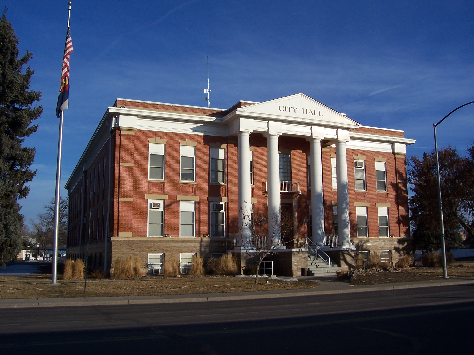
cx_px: 235
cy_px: 173
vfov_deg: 40.7
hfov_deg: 52.6
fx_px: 479
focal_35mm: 35
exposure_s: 1/750
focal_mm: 5.6
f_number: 5.6
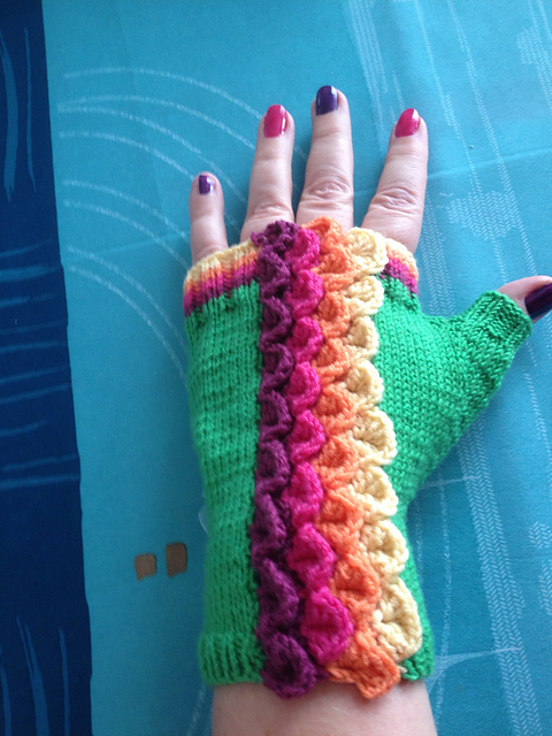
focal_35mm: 35
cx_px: 276
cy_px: 368
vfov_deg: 52.6
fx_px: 744
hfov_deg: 40.7
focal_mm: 4.28
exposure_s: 1/20
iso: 80
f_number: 2.4
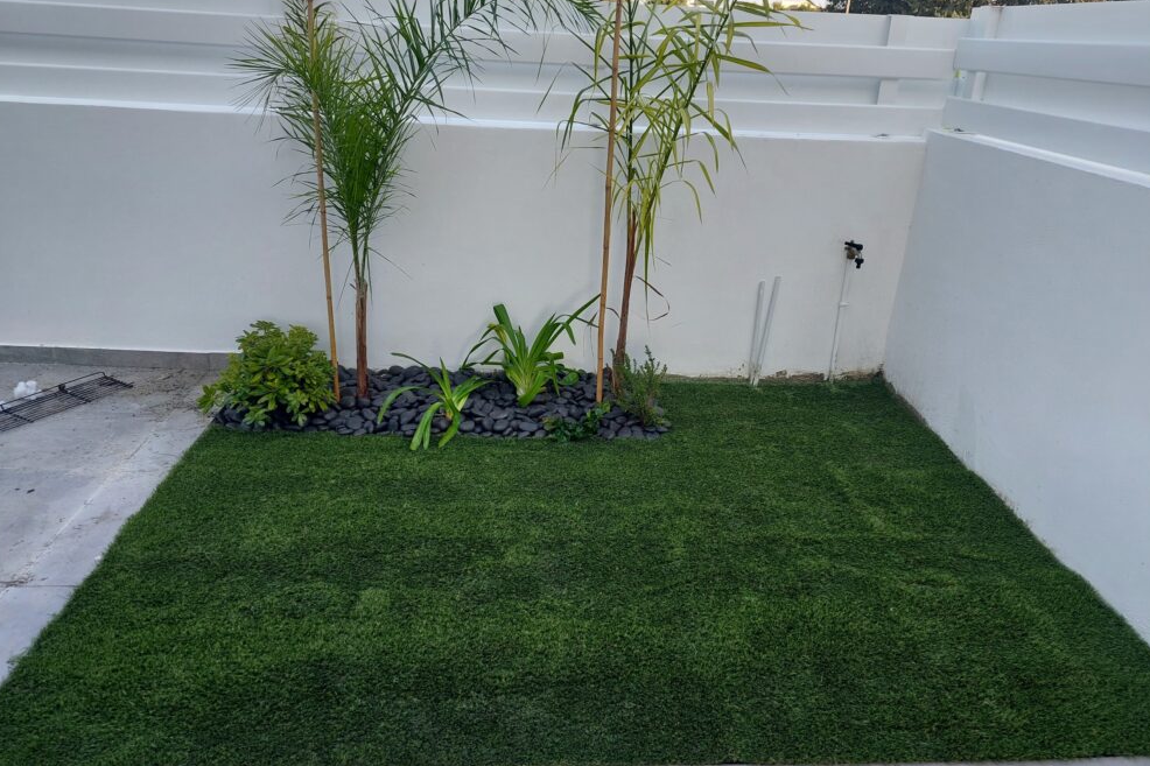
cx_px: 569
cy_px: 357
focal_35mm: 27
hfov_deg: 67.4
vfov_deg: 47.9
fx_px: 862
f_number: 1.8
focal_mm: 5.23
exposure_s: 1/250
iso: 40
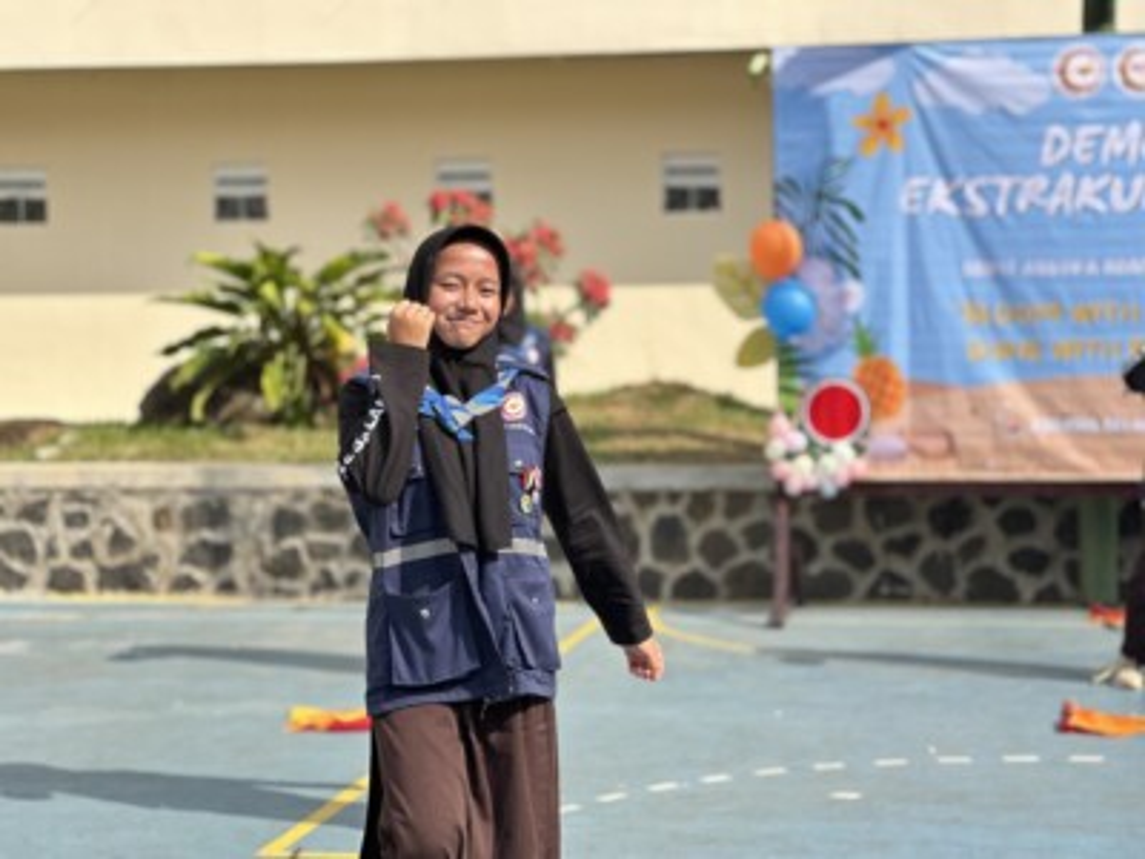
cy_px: 430
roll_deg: +0.5
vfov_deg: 19.1
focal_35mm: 77
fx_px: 2547
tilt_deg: -0.9
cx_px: 572
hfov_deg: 25.3
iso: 25
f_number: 2.8
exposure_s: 1/208
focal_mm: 9
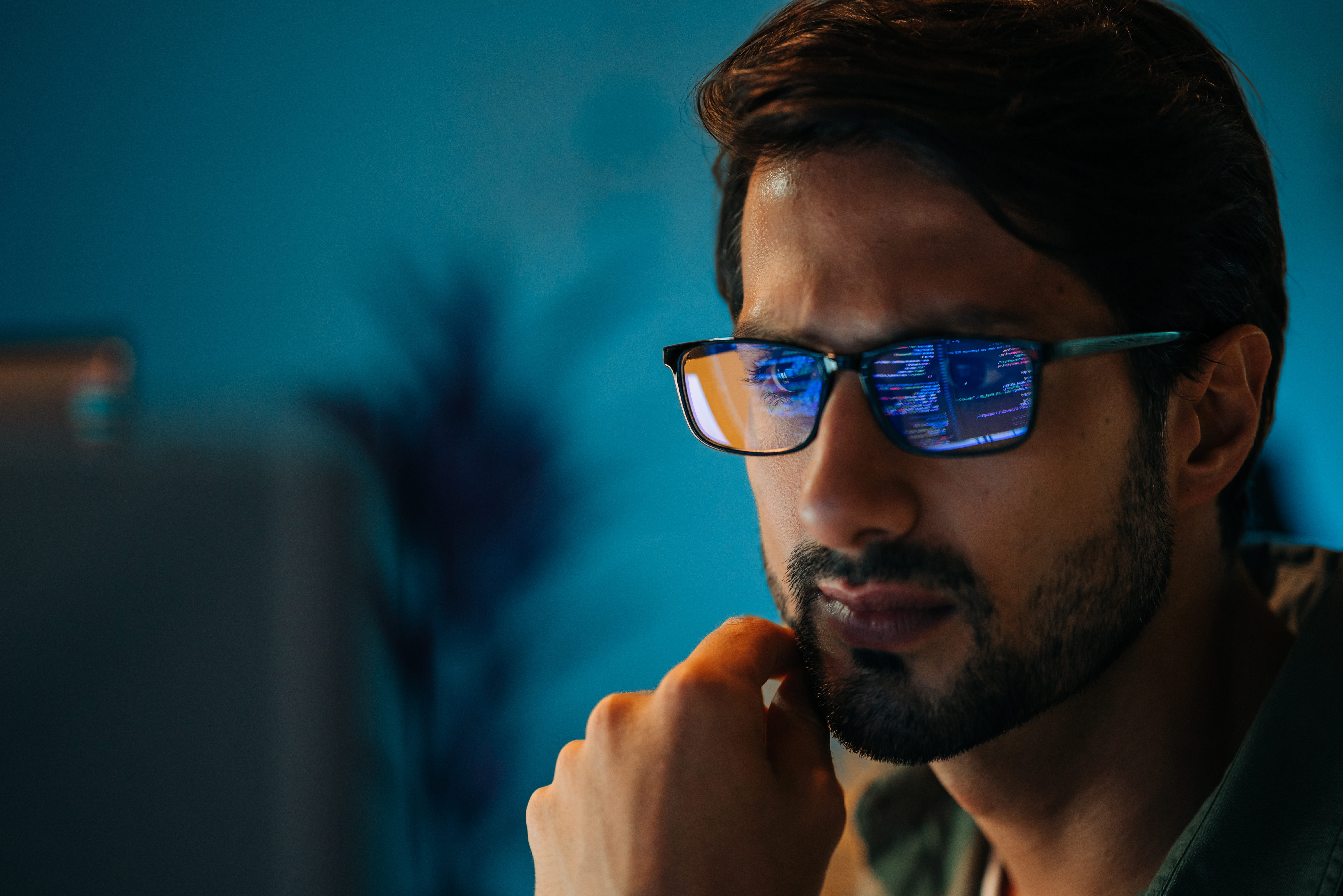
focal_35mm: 85
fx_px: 3171
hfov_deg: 23.9
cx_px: 672
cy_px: 448
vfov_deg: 16.1
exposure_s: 1/100
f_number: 1.8
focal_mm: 85
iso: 800
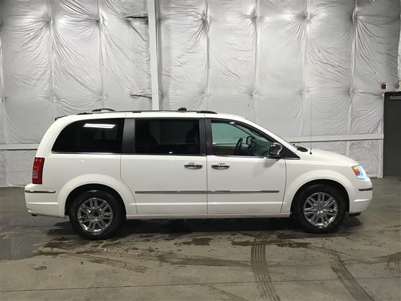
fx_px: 359
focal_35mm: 31
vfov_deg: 45.4
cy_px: 150
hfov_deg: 58.4
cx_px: 200
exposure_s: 1/30
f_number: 2.4
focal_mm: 3.3
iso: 50
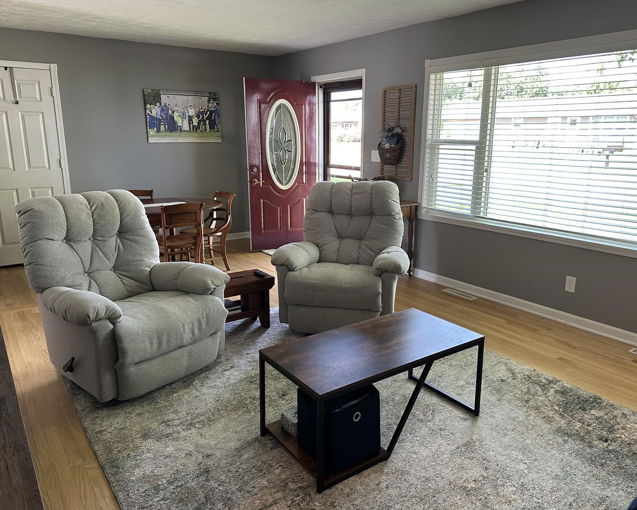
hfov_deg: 66.0
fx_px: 490
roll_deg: -1.5
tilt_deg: -12.0
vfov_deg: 54.9
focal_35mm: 26
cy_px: 249
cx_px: 341
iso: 160
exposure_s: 1/120
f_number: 1.78
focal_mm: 6.86
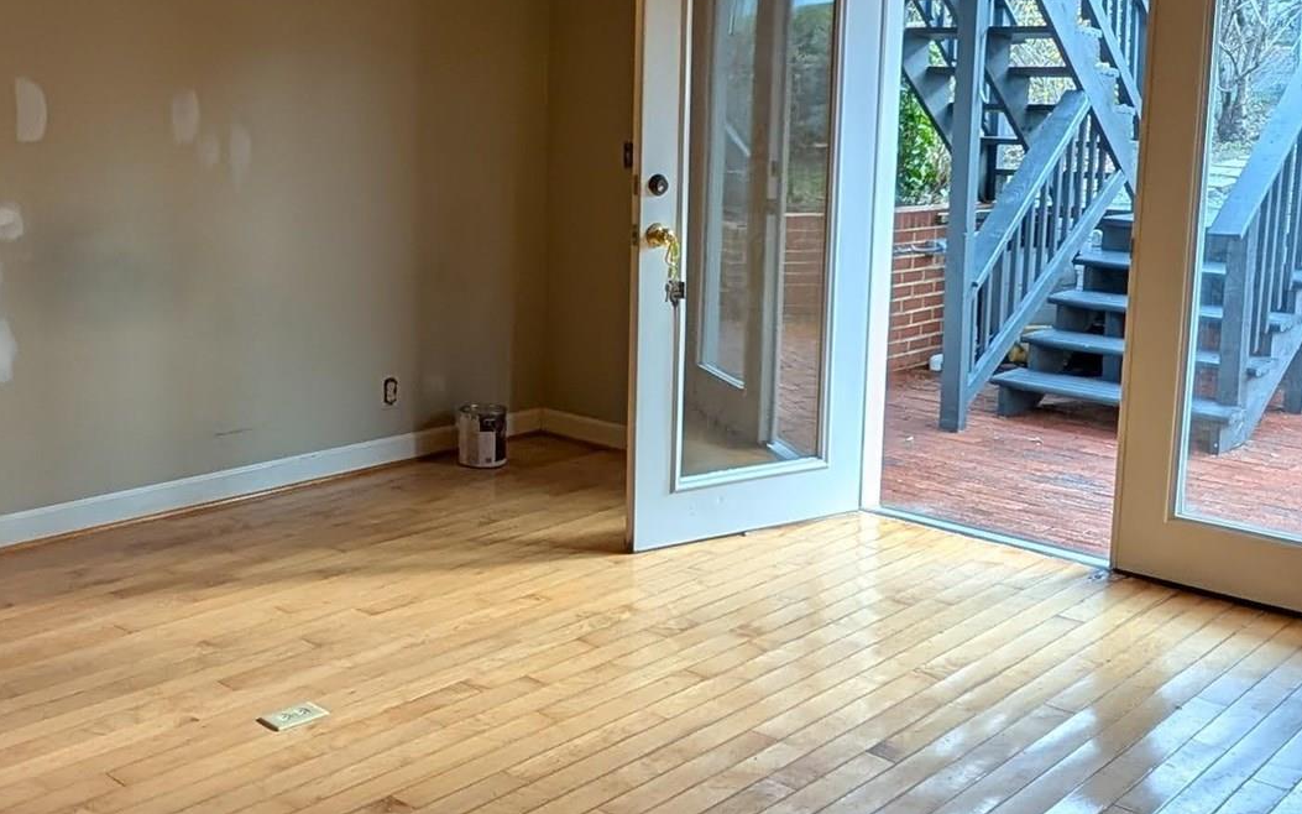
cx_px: 660
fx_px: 1313
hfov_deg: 52.7
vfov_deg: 34.2
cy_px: 302
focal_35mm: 37
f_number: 1.7
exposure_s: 1/189
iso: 65
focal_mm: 2.02
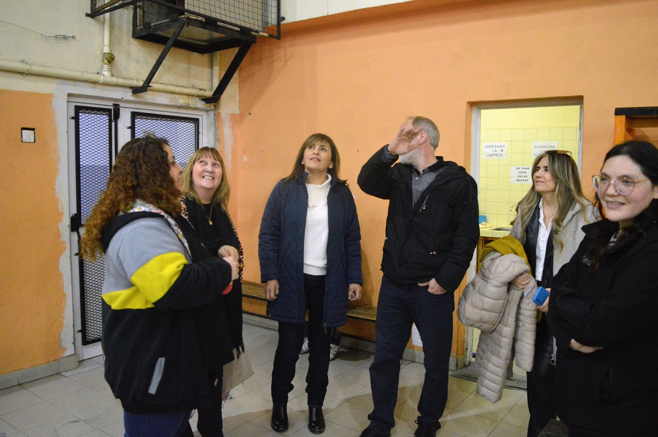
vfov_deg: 43.5
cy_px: 218
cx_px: 329
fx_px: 548
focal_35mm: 30
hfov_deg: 62.0
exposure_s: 1/60
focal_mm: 20
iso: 3200
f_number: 3.5
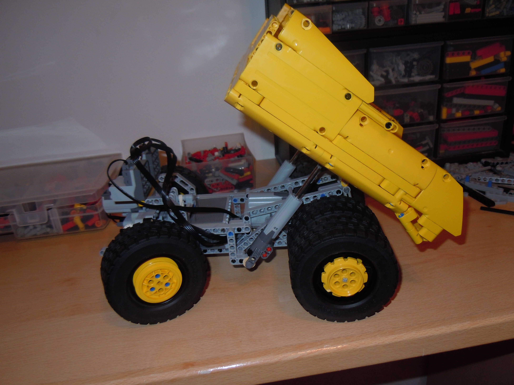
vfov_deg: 46.8
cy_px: 192
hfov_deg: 60.0
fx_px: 445
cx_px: 257
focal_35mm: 30
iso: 200
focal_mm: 5.4
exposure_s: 1/30
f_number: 3.5
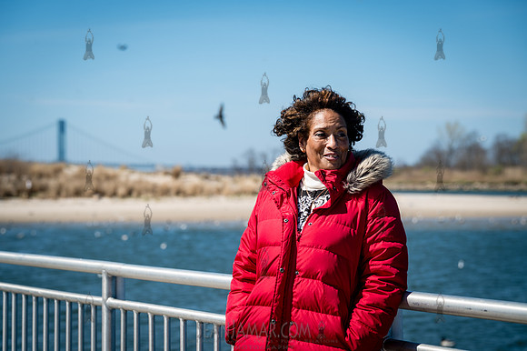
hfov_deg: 23.6
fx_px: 1263
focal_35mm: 86
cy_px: 176
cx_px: 264
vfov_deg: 15.8
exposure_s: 1/640
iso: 64
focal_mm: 85
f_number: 4
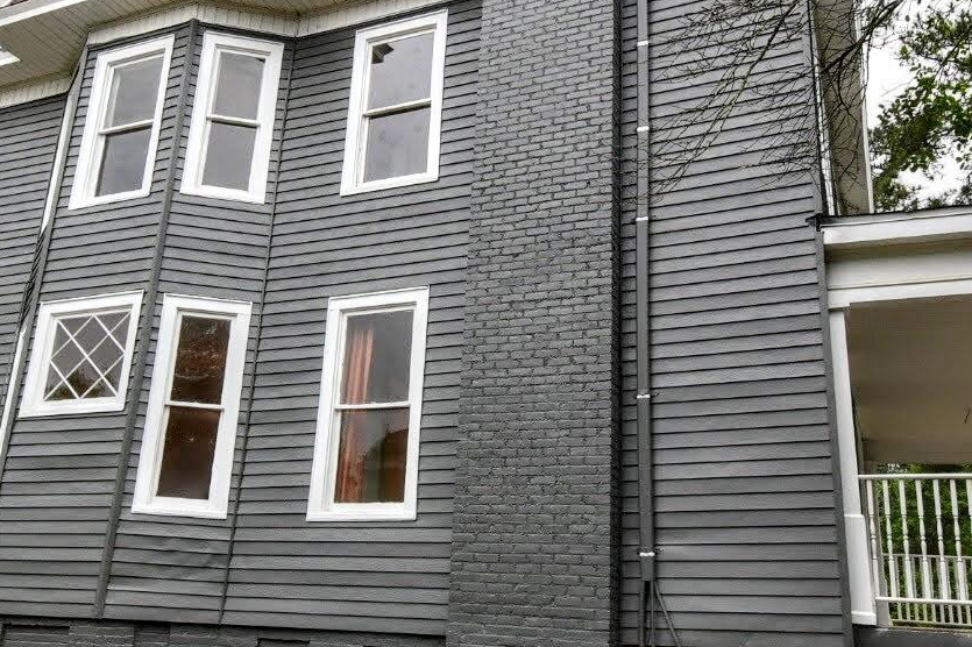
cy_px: 326
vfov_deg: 39.4
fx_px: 904
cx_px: 471
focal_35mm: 33
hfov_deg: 56.5
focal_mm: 11.5
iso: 400
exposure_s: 1/100
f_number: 9
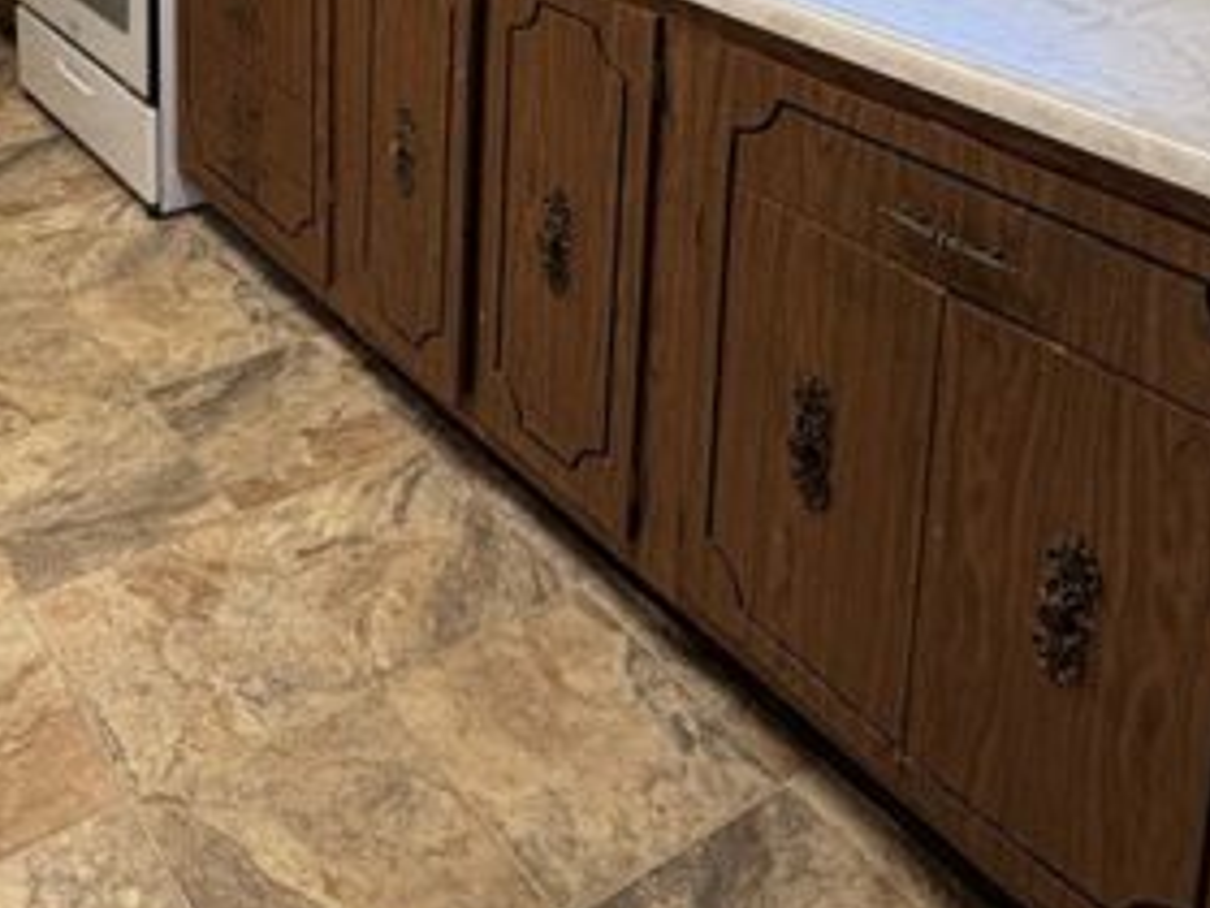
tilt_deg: -8.9
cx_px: 203
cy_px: -229
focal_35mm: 40
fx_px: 1398
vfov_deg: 29.8
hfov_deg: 44.0
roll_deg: -0.4
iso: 250
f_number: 2.2
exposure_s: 1/120
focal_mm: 2.22
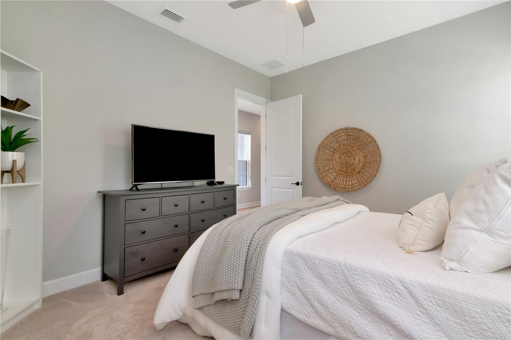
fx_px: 234
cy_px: 170
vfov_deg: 72.0
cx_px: 256
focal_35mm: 16
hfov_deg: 95.0
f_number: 11
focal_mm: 11
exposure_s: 1/30
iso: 800
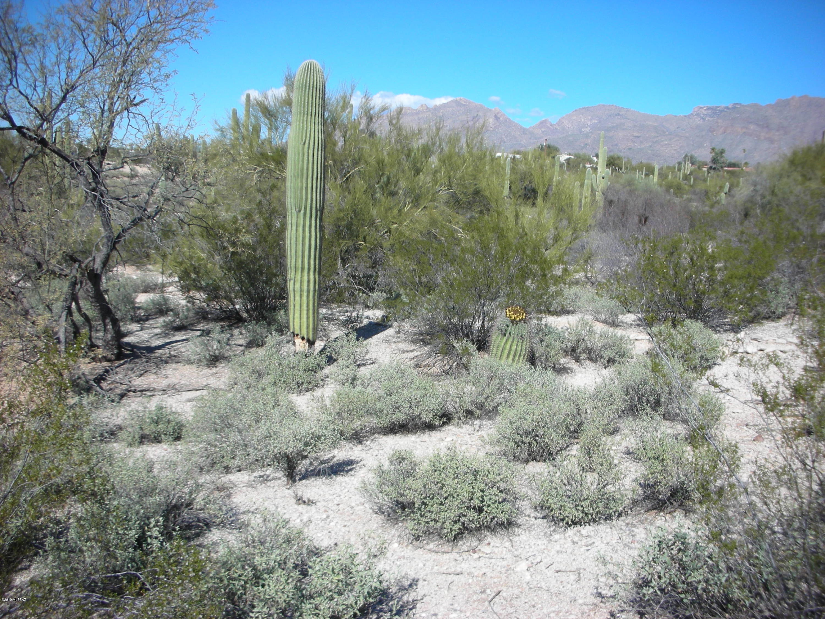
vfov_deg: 40.7
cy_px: 310
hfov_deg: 52.6
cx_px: 412
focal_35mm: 35
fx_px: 834
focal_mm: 5.8
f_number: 8.5
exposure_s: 1/93
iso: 50
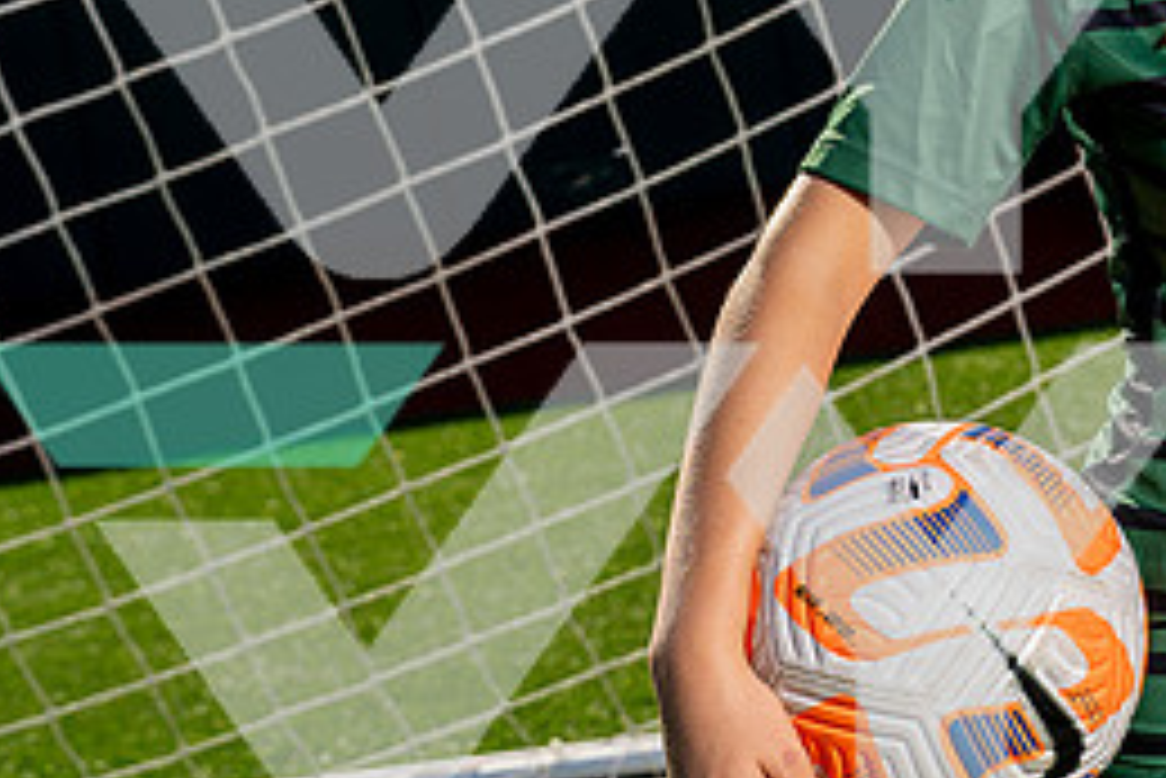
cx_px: 1116
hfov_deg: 19.2
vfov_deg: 13.0
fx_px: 3370
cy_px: 28
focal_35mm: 104
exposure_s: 1/1000
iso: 100
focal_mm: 42
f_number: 5
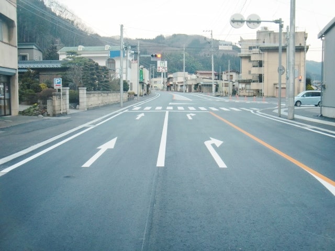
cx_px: 168
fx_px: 368
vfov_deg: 37.7
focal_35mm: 38
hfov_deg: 49.0
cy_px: 126
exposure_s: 1/100
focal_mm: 6.66
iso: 64
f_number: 3.9
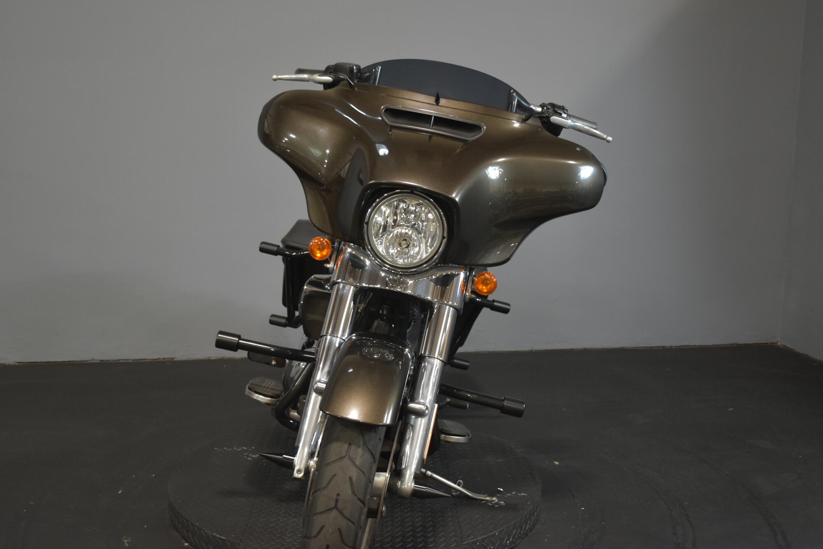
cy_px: 274
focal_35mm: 39
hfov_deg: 49.5
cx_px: 412
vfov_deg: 34.2
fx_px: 892
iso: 1100
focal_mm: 26
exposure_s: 1/30
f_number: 4.2
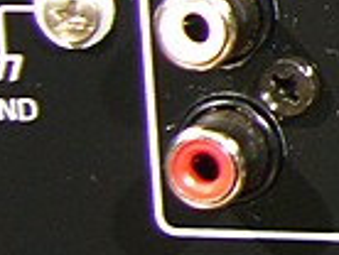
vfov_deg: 5.9
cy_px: 39
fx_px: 2482
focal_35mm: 253
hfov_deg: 6.9
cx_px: 1059
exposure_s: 1/30
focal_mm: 9
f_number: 2.2
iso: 64
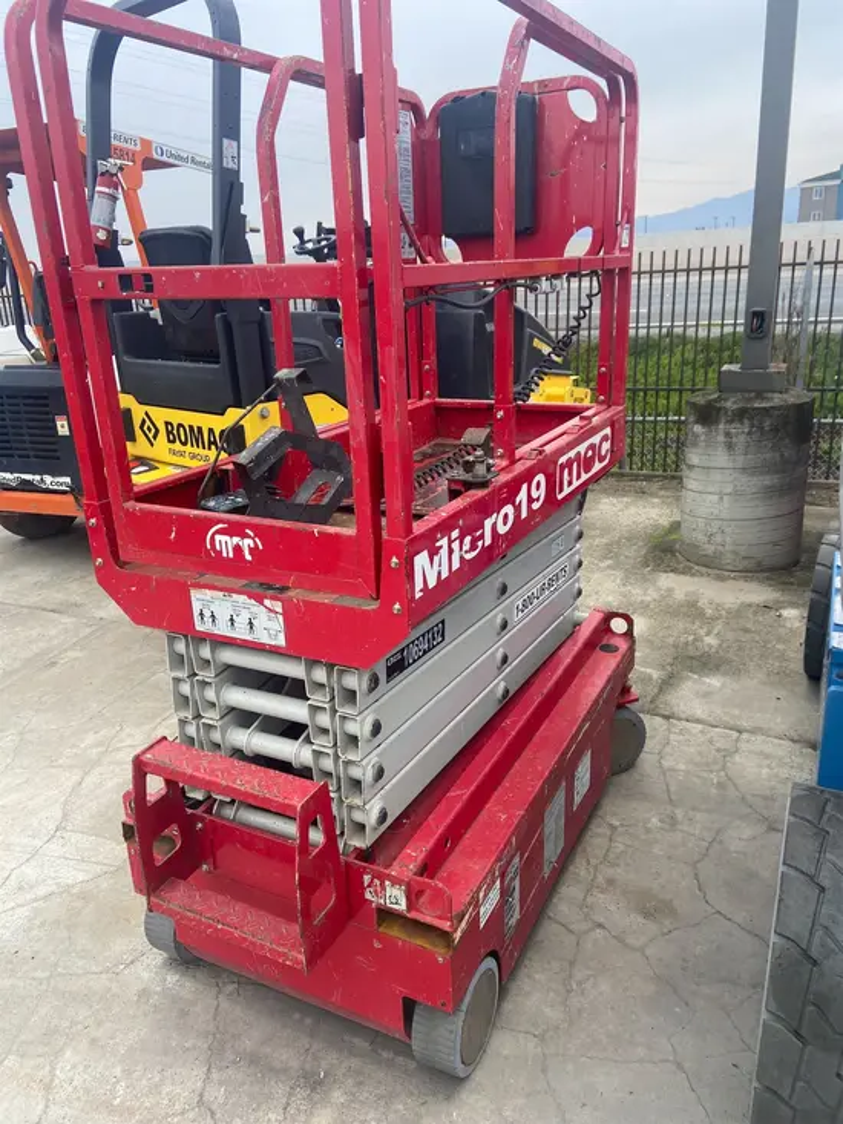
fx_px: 844
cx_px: 422
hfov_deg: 53.1
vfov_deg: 67.3
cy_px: 562
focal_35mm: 26
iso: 32
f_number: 1.8
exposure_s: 1/121
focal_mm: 4.25
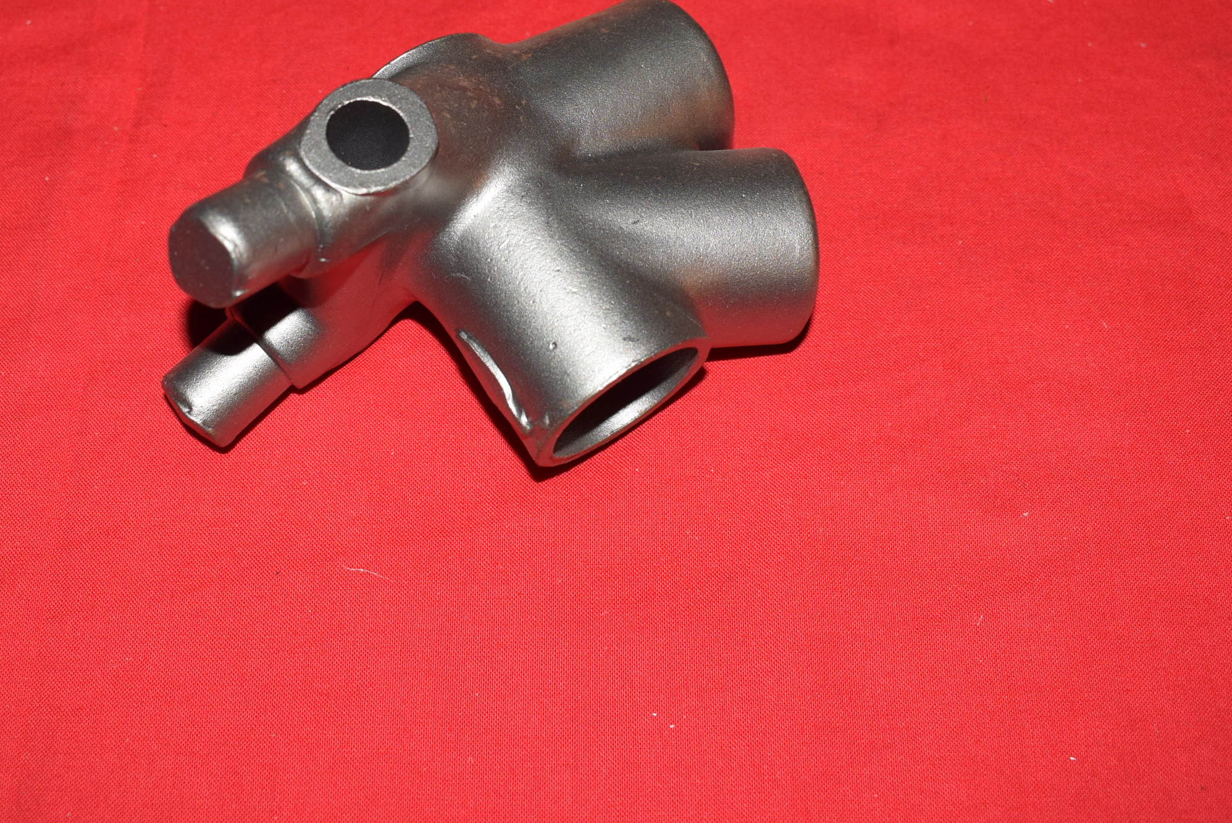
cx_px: 529
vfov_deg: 25.9
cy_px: 215
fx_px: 1772
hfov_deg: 38.3
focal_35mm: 52
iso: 400
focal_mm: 23
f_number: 5.6
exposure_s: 1/200
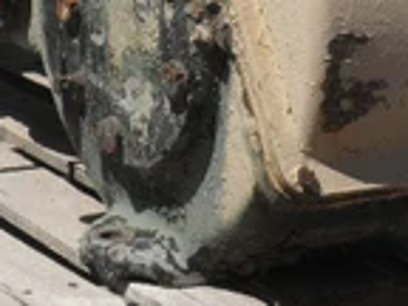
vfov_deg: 7.3
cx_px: 170
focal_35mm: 203
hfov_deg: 9.7
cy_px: -6
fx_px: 2393
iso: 64
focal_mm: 12.9
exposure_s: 1/125
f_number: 11.3
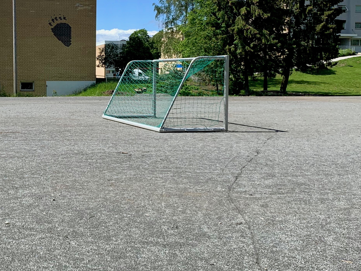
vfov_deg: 26.0
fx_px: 584
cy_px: 103
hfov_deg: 33.1
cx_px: 56
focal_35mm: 56
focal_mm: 4.25
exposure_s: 1/2421
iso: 25
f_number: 1.8
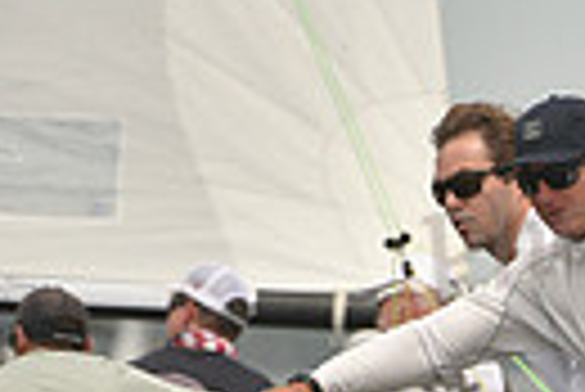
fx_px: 29022
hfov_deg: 1.2
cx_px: 1292
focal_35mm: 1784
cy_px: 773
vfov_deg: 0.8
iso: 320
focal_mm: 400
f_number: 7.1
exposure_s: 1/1250
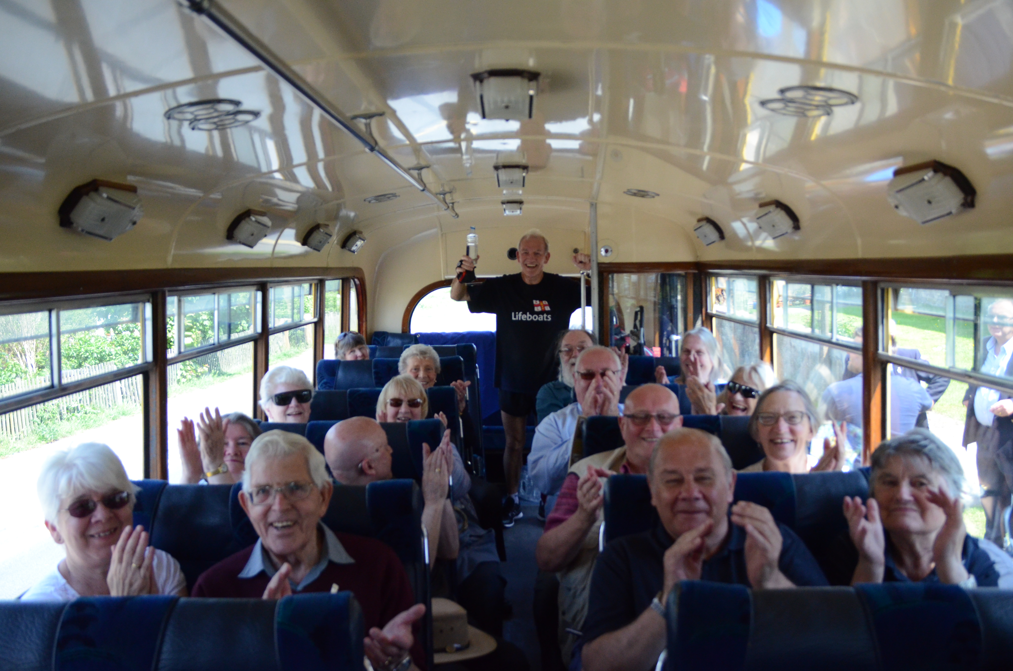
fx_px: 842
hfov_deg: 62.0
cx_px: 506
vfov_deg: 43.4
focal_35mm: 30
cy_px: 336
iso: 1800
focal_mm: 20
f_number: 4
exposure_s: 1/1250
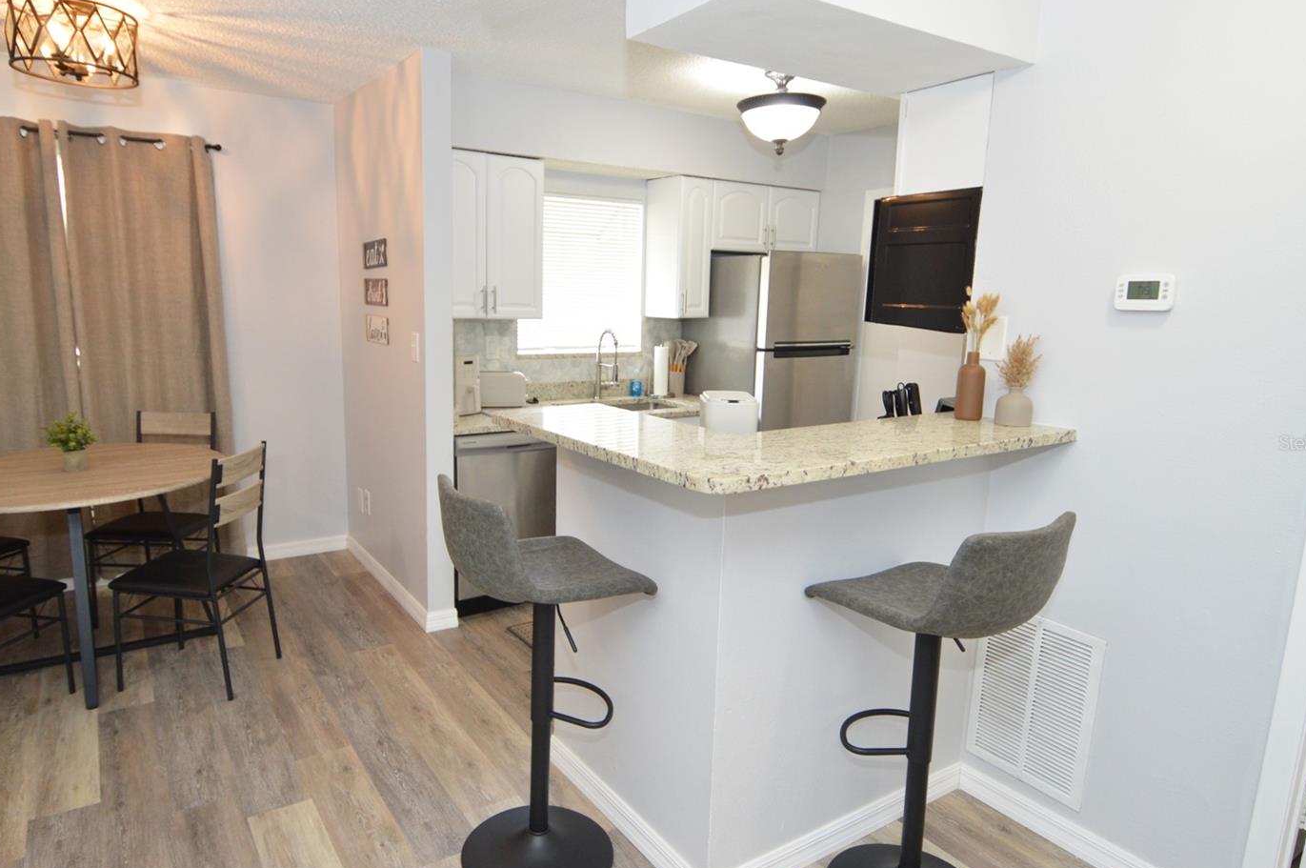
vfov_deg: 59.4
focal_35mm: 21
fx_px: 761
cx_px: 602
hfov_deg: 81.1
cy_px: 443
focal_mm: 12
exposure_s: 1/60
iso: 640
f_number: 4
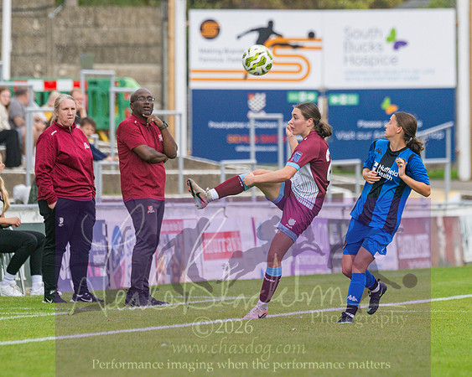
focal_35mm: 578
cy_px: 194
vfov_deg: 2.7
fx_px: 8071
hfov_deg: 3.3
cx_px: 269
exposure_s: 1/1000
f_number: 4
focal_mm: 300
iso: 400
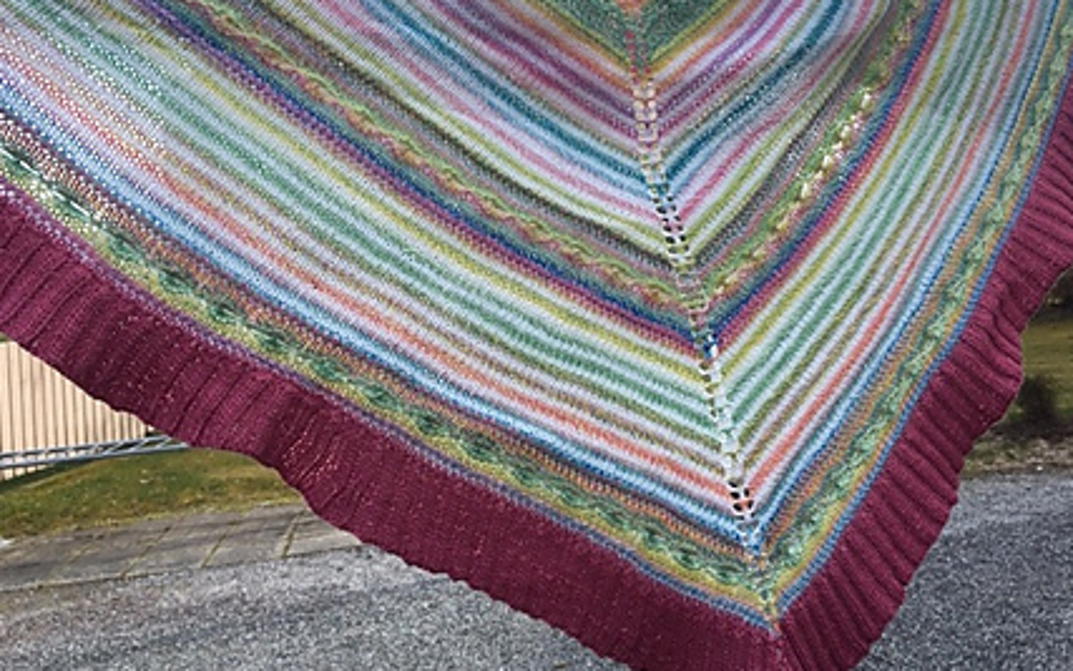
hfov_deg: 53.9
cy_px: 258
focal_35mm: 36
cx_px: 578
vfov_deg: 35.2
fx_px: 1053
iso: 25
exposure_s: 1/761
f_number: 2.2
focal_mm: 4.15
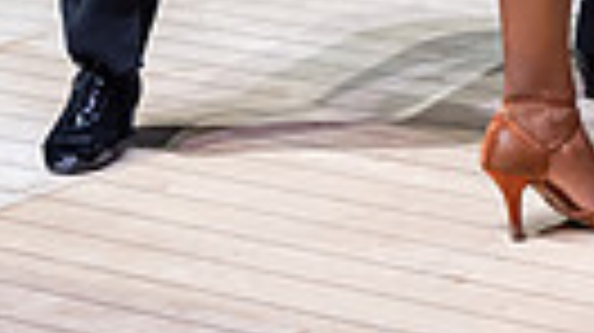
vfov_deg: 6.1
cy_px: -522
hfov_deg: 11.5
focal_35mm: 187
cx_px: 518
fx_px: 2943
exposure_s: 1/400
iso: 3200
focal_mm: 35
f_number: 2.8
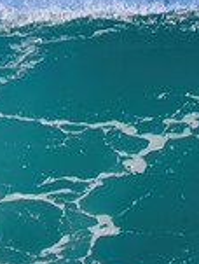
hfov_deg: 0.4
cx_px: -300
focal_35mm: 3683
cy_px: 228
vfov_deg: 0.5
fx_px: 28112
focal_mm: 1000
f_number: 11
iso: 900
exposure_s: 1/1250
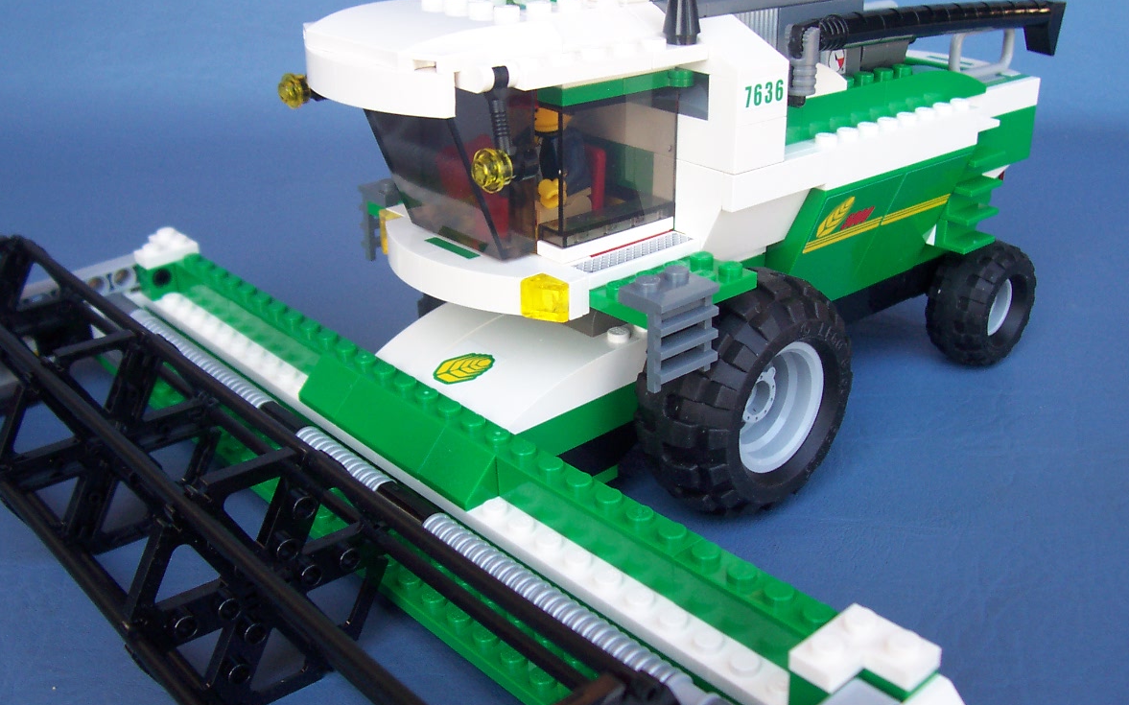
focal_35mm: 40
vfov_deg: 32.0
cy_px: 345
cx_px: 560
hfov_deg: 49.3
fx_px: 1230
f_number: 2.8
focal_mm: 5.6
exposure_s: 1/125
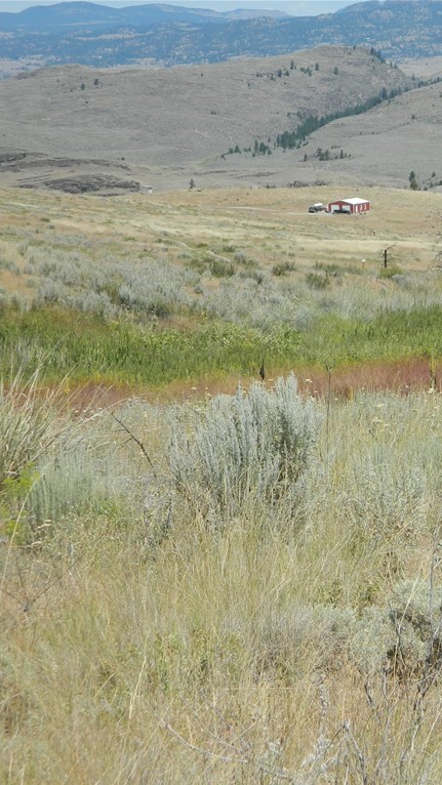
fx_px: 2125
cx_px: 523
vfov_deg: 20.9
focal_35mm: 102
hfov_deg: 11.6
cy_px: 392
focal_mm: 12.6
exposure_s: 1/800
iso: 80
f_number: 4
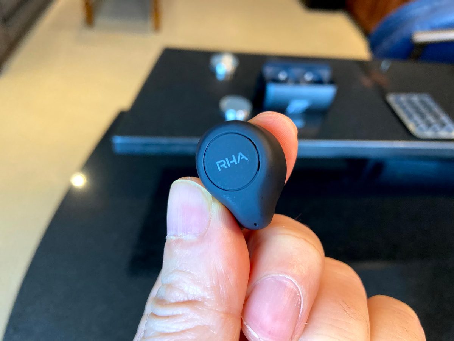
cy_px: 170
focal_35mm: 26
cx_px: 227
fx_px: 341
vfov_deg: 53.1
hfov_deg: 67.3
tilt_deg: -42.0
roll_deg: -9.2
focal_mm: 4.25
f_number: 1.8
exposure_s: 1/60
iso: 250
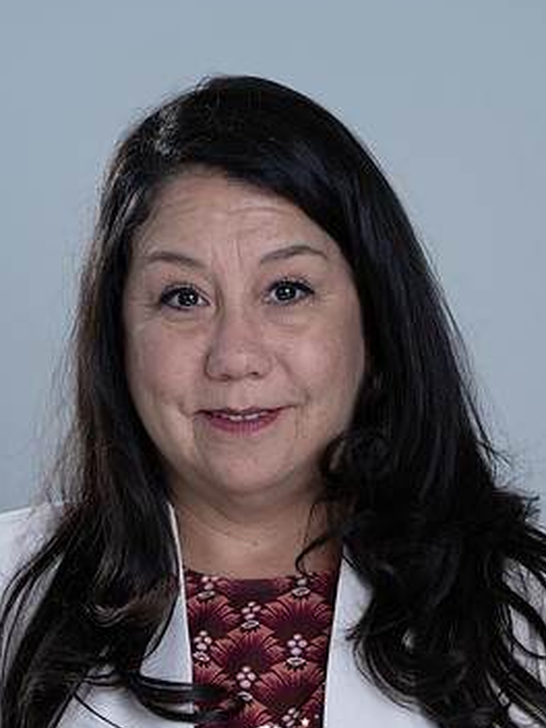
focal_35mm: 192
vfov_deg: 10.3
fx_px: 4038
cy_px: 407
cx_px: 273
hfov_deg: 7.7
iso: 160
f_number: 5.6
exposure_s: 1/200
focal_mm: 156
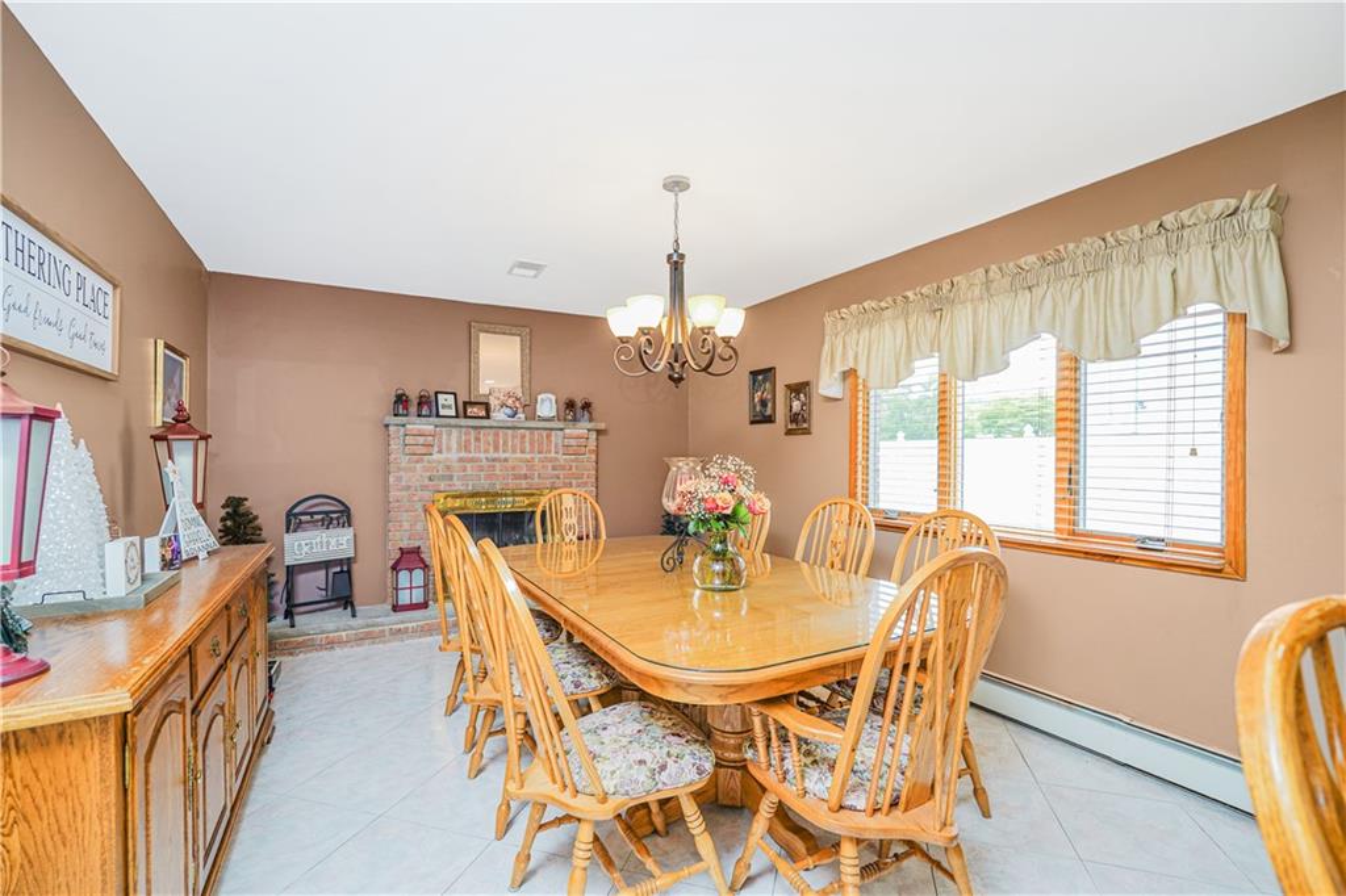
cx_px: 673
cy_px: 448
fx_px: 598
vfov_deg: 73.7
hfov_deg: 96.8
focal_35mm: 16
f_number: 4
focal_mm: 16
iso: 64
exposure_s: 1/25
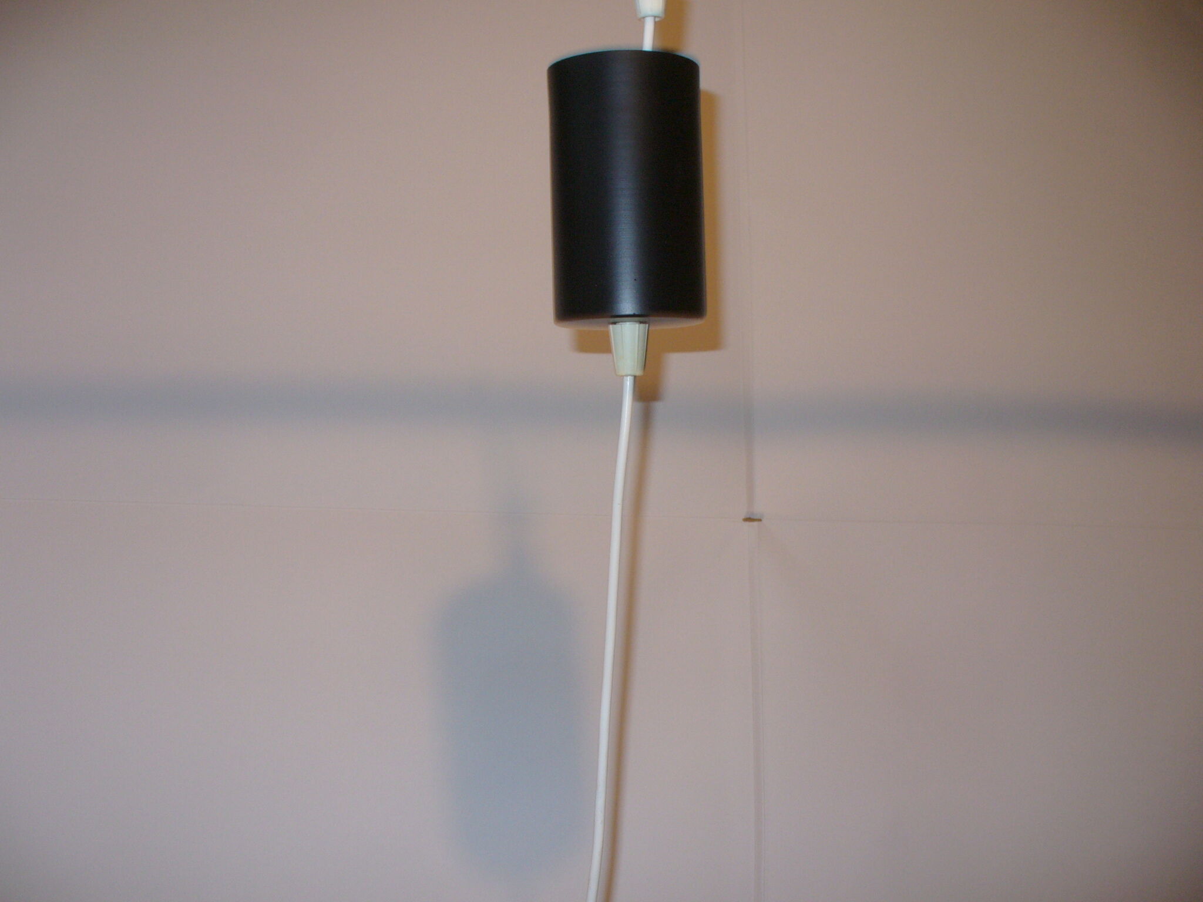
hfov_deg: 50.1
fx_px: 1286
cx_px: 602
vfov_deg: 38.7
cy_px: 451
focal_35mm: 37
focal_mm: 6.1
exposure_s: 1/8
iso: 100
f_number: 2.8
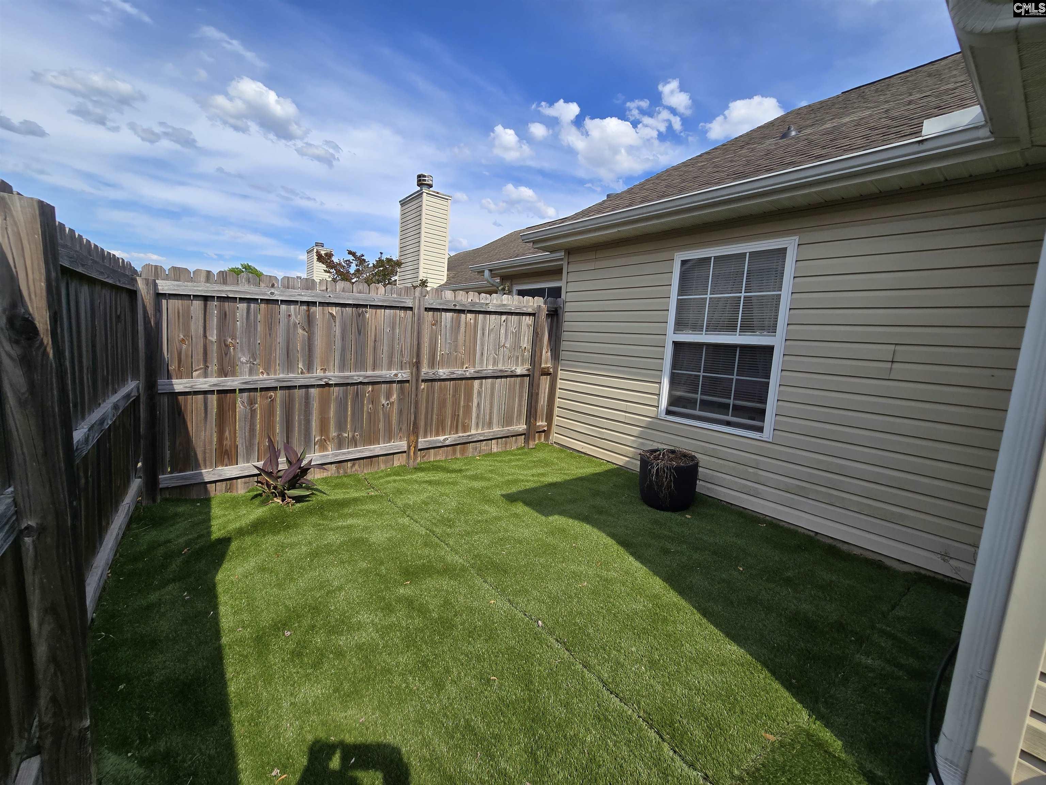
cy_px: 392
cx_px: 523
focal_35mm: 13
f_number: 2.2
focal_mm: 2.2
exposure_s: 1/1732
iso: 50
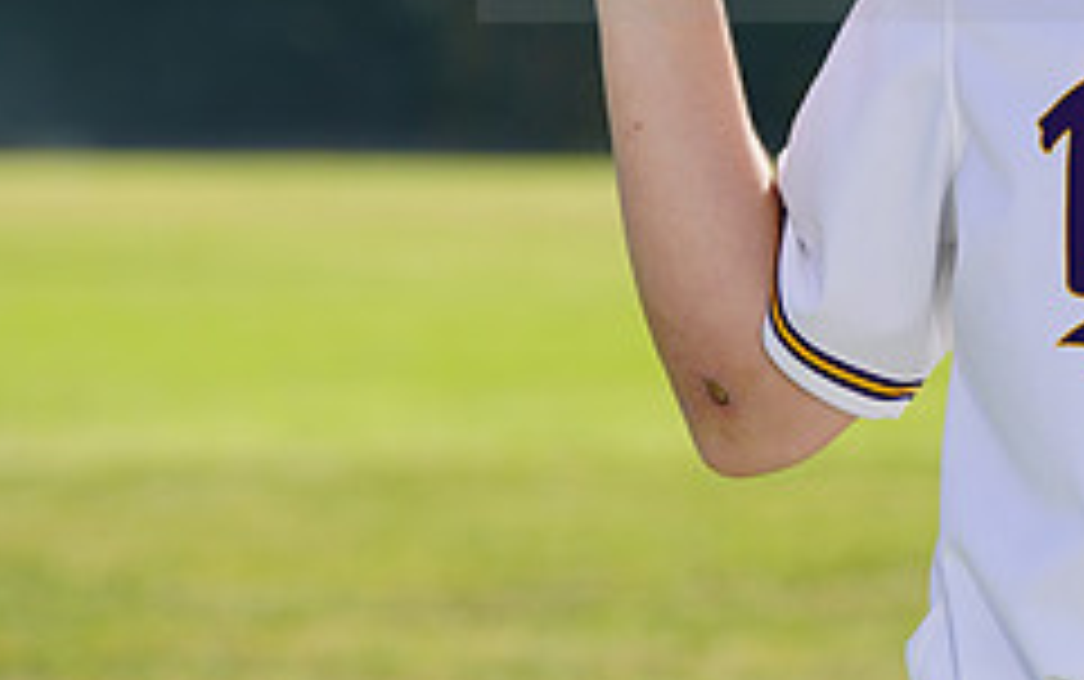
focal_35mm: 568
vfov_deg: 2.3
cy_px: -113
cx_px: 1232
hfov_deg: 3.7
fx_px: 16792
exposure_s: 1/250
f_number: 8
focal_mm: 232
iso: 100
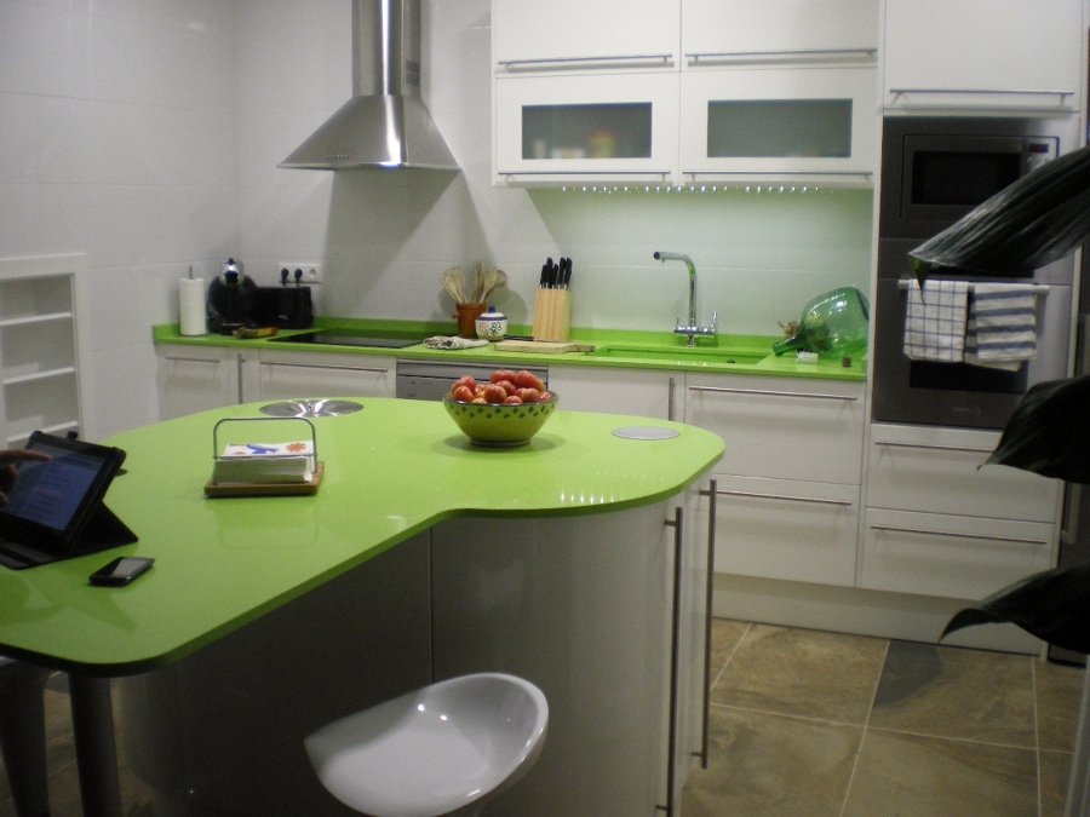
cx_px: 545
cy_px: 408
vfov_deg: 39.7
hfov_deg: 51.4
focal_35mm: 36
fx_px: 1134
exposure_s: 1/50
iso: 320
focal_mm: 6.3
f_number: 3.1
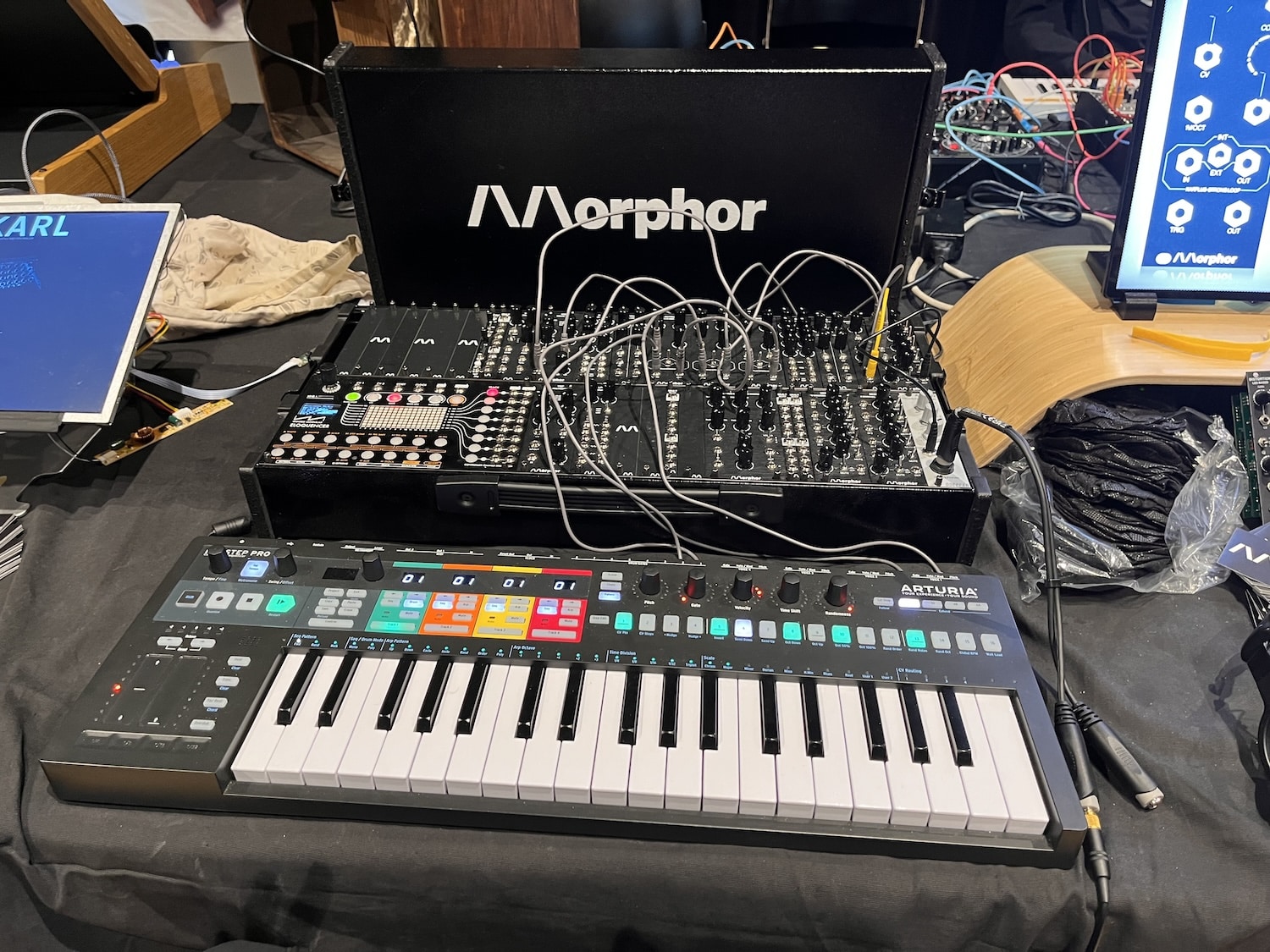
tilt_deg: -37.8
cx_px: 635
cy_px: 476
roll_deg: +2.2
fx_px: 954
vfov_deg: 53.1
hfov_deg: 67.3
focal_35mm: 26
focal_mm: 5.1
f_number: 1.6
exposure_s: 1/50
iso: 250
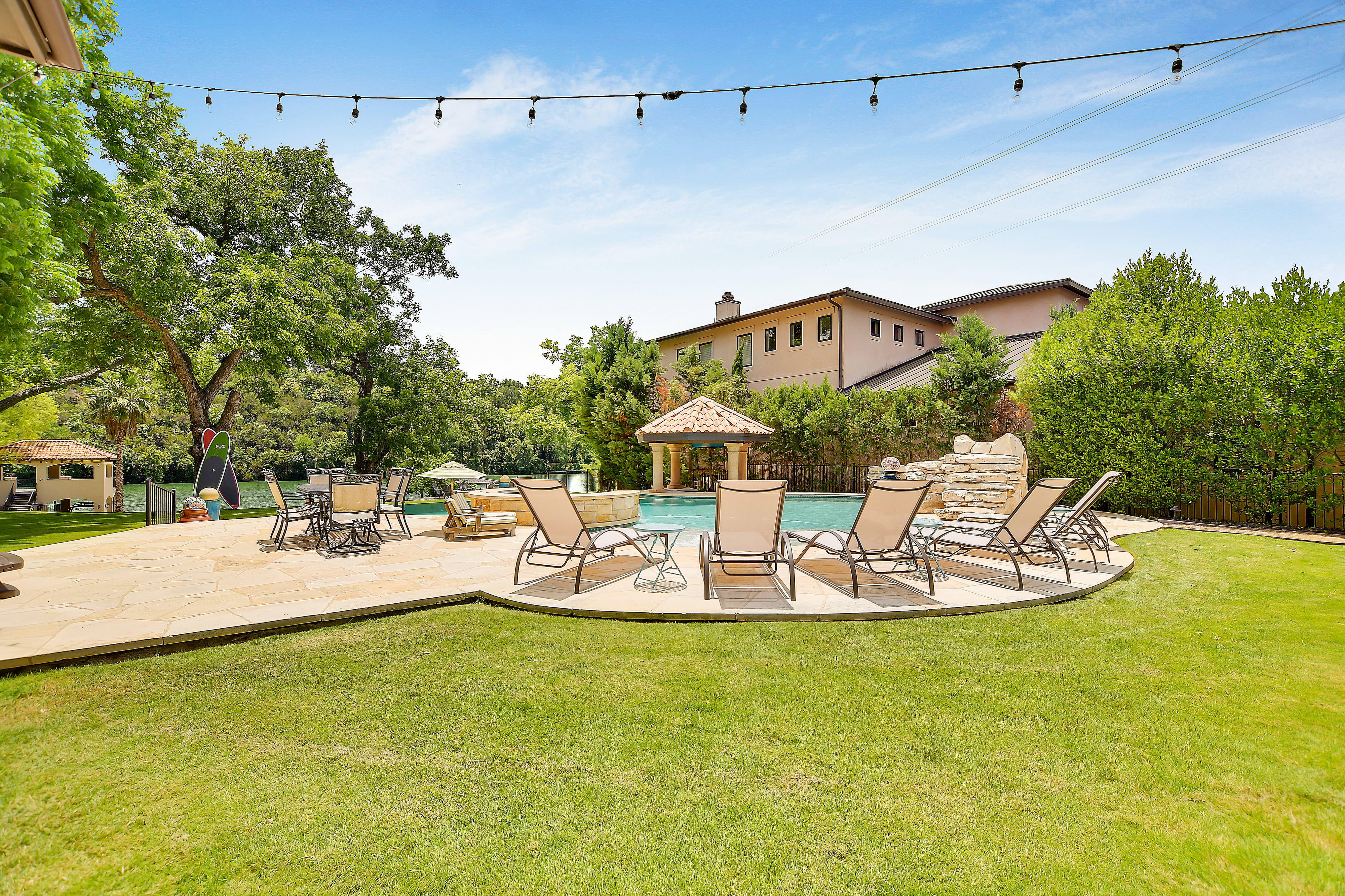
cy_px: 448
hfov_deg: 100.4
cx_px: 672
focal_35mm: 15
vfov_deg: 77.3
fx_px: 560
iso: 100
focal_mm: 10
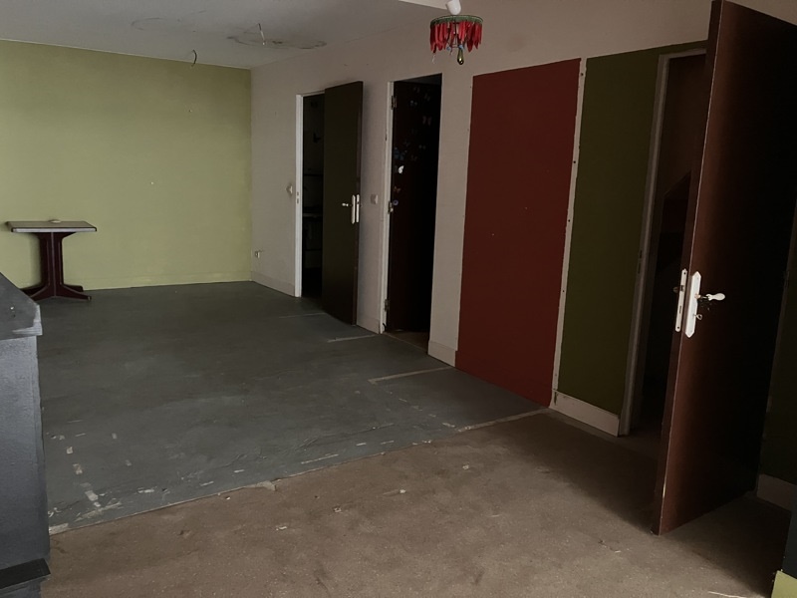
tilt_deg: -10.1
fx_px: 645
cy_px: 299
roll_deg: -2.4
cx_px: 398
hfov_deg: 63.4
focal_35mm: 28
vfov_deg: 49.7
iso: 1000
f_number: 1.8
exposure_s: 1/15
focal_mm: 3.99
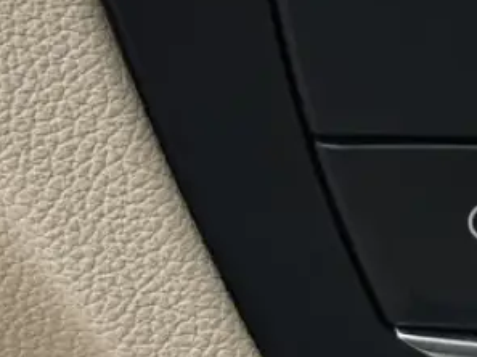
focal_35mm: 233
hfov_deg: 8.2
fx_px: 3207
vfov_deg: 6.4
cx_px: 888
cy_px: 103
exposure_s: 1/236
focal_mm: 6.76
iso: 160
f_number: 1.78
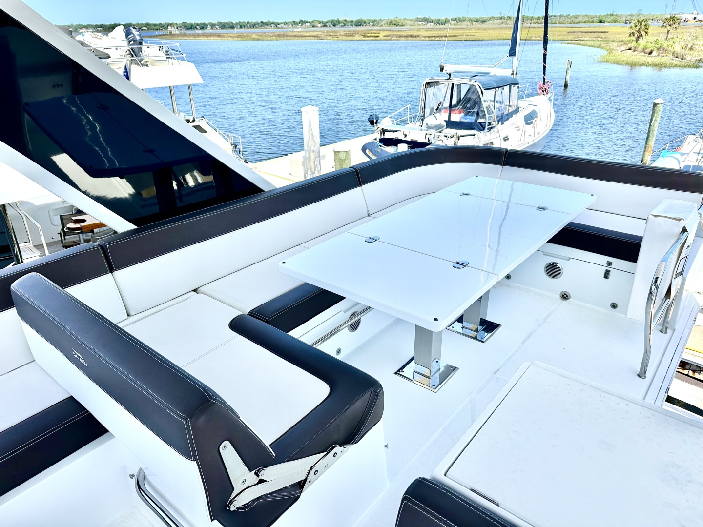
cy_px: 264
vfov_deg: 56.8
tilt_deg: -25.9
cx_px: 352
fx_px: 487
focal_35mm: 24
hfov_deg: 71.6
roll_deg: +0.6
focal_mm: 6.86
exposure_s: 1/2660
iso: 80
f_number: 1.78
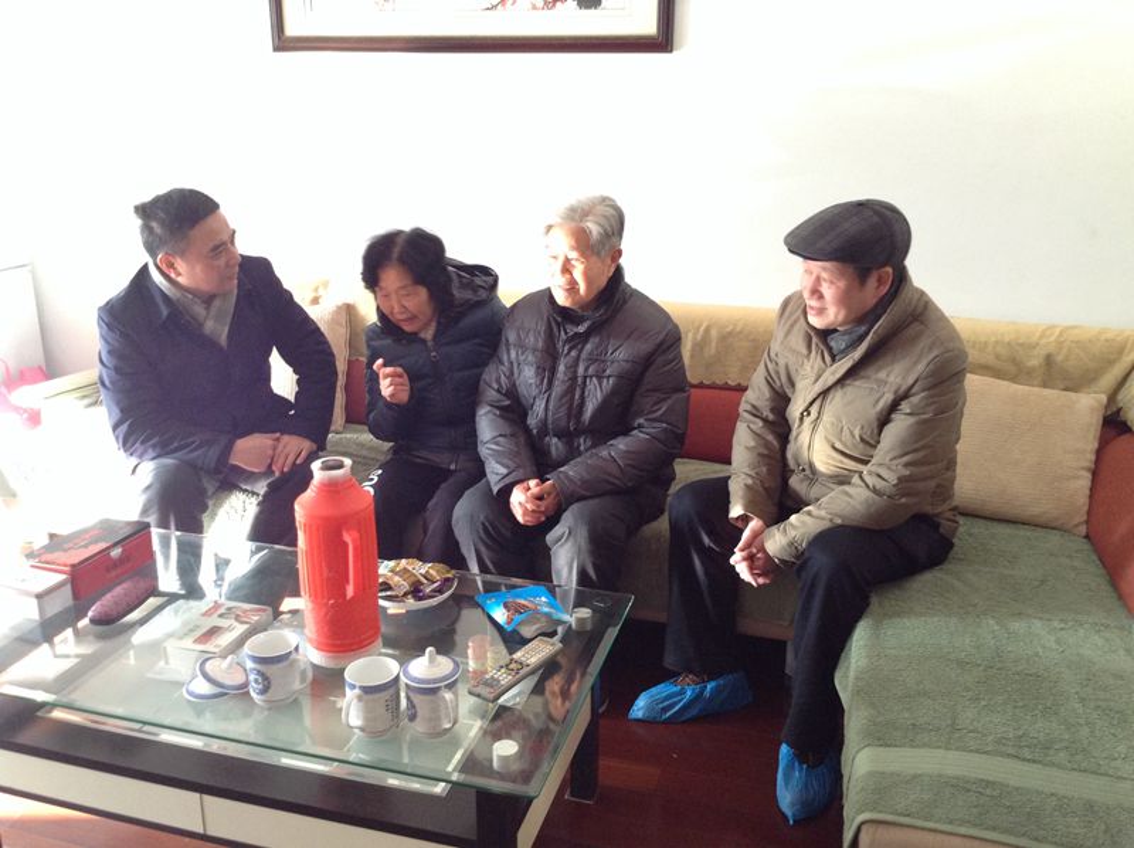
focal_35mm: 33
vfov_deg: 42.9
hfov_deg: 55.4
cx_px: 567
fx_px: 1080
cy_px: 424
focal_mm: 3.3
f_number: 2.4
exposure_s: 1/24
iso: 100
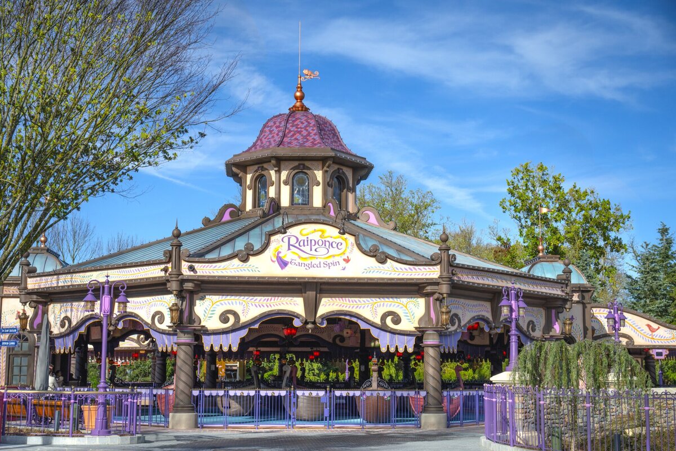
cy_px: 226
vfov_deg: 27.5
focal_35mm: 49
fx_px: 920
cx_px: 338
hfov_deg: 40.3
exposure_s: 1/8000
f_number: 3.5
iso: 160
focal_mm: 49
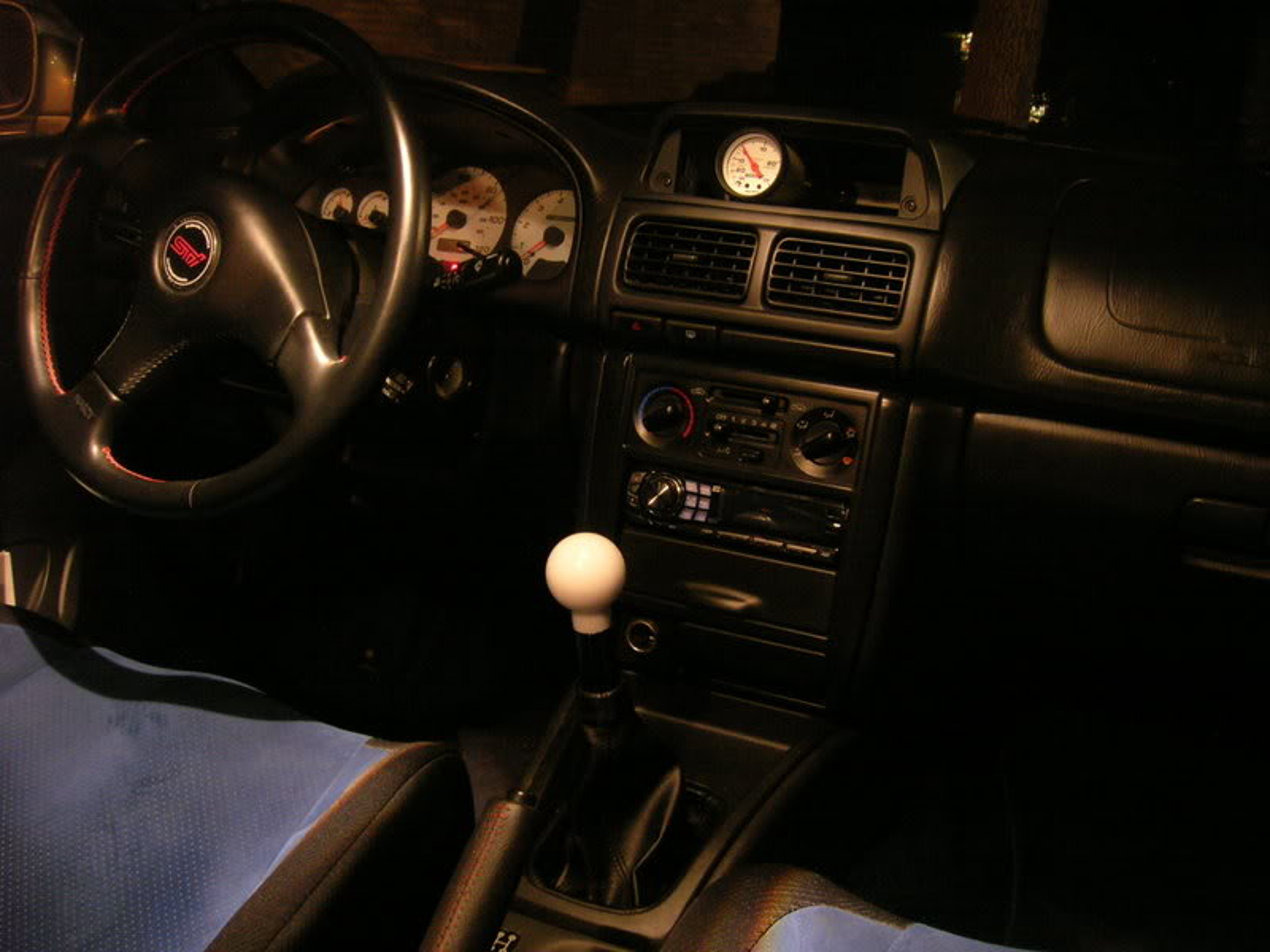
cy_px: 476
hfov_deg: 54.0
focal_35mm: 34
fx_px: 1247
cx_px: 635
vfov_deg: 41.8
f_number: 2.9
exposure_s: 2
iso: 200
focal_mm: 5.7
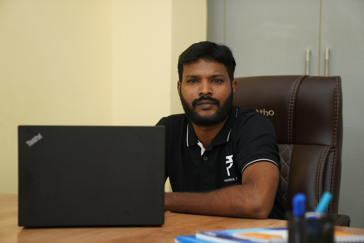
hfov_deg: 28.8
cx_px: 182
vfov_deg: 19.5
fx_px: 708
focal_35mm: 70
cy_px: 122
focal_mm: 70
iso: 800
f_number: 2.8
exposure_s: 1/160
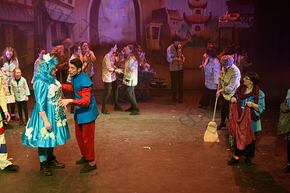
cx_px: 134
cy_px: 64
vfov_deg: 24.1
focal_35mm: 56
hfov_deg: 35.6
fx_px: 451
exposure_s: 1/60
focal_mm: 27
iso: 1250
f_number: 5.6
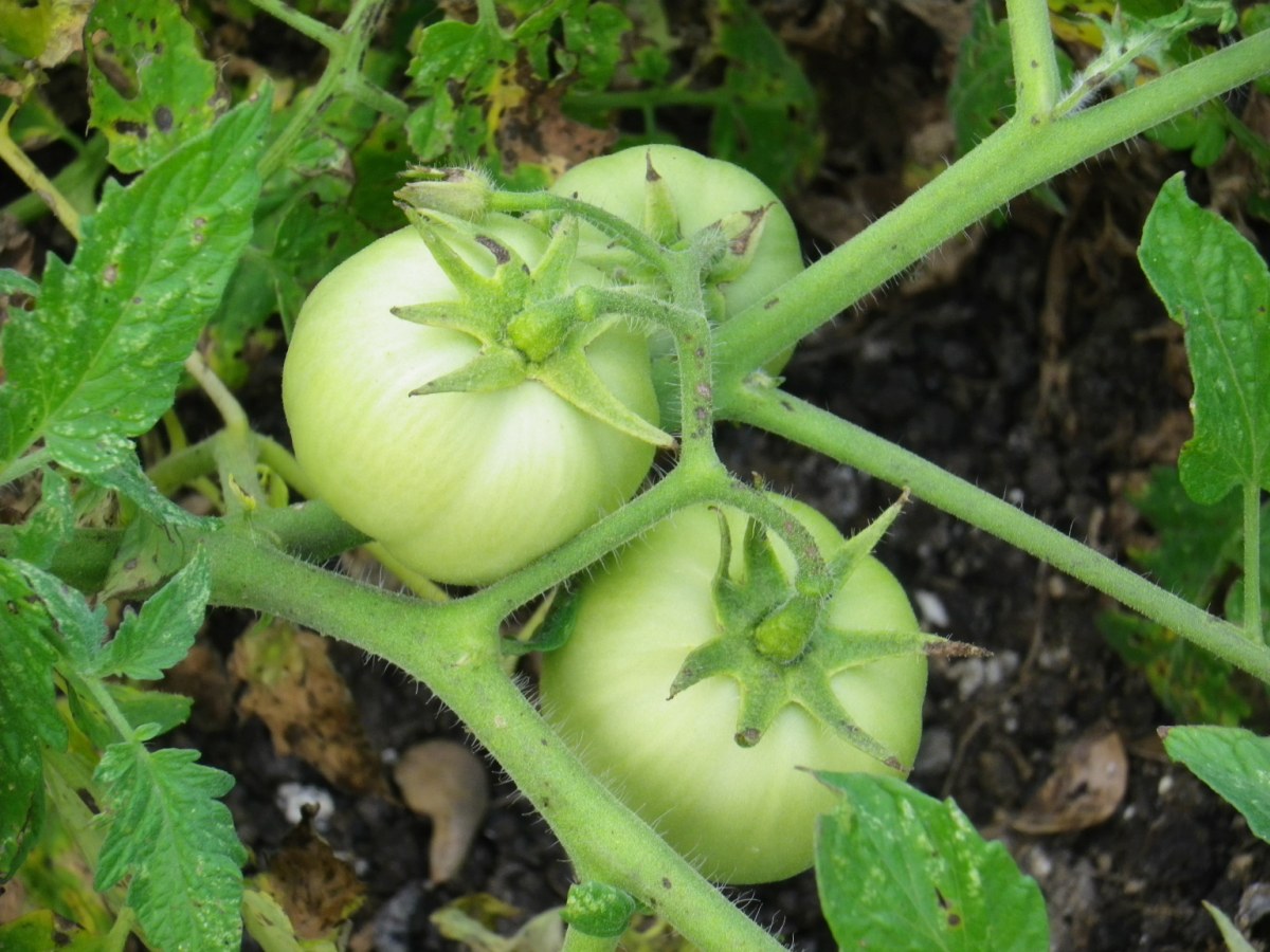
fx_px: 7815
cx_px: 635
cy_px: 476
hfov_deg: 9.3
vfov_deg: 7.0
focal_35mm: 213
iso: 200
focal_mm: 37.5
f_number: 5.8
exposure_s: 1/125
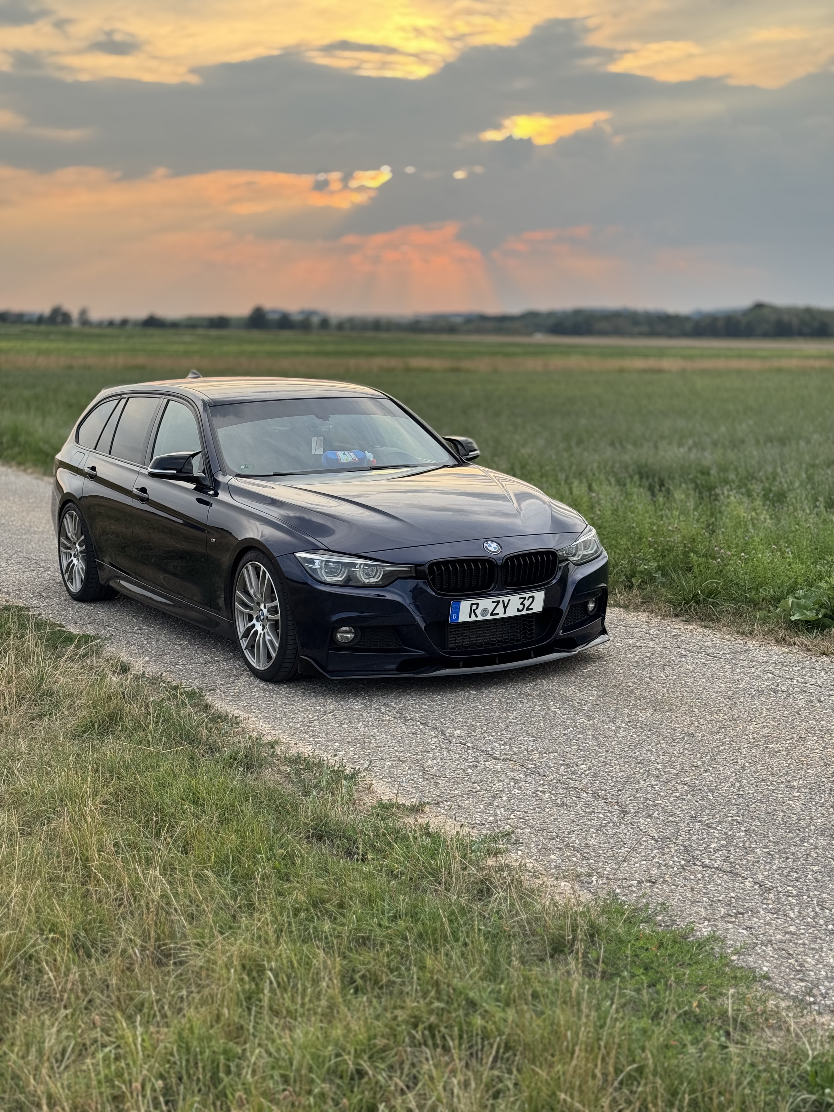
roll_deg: -0.5
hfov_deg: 30.3
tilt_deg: -7.3
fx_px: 1542
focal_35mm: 48
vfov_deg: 39.7
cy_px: 556
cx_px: 417
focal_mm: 6.76
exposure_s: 1/402
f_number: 1.78
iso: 64
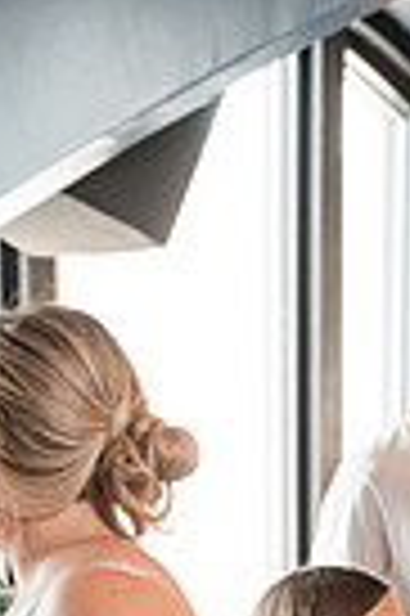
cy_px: 998
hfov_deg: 6.5
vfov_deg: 9.5
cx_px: -27
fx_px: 3596
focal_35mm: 210
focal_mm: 64
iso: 2500
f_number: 4
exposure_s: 1/250
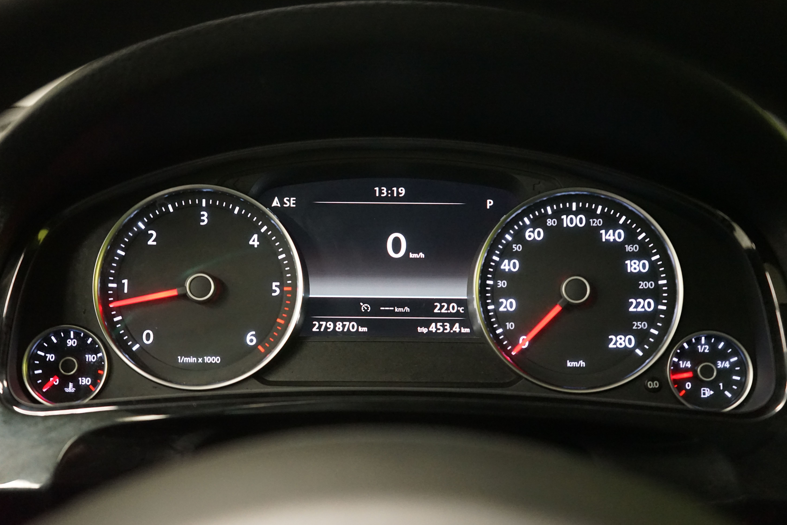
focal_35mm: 39
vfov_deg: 34.2
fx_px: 852
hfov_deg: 49.6
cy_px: 262
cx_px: 392
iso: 6400
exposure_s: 1/40
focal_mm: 38
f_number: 4
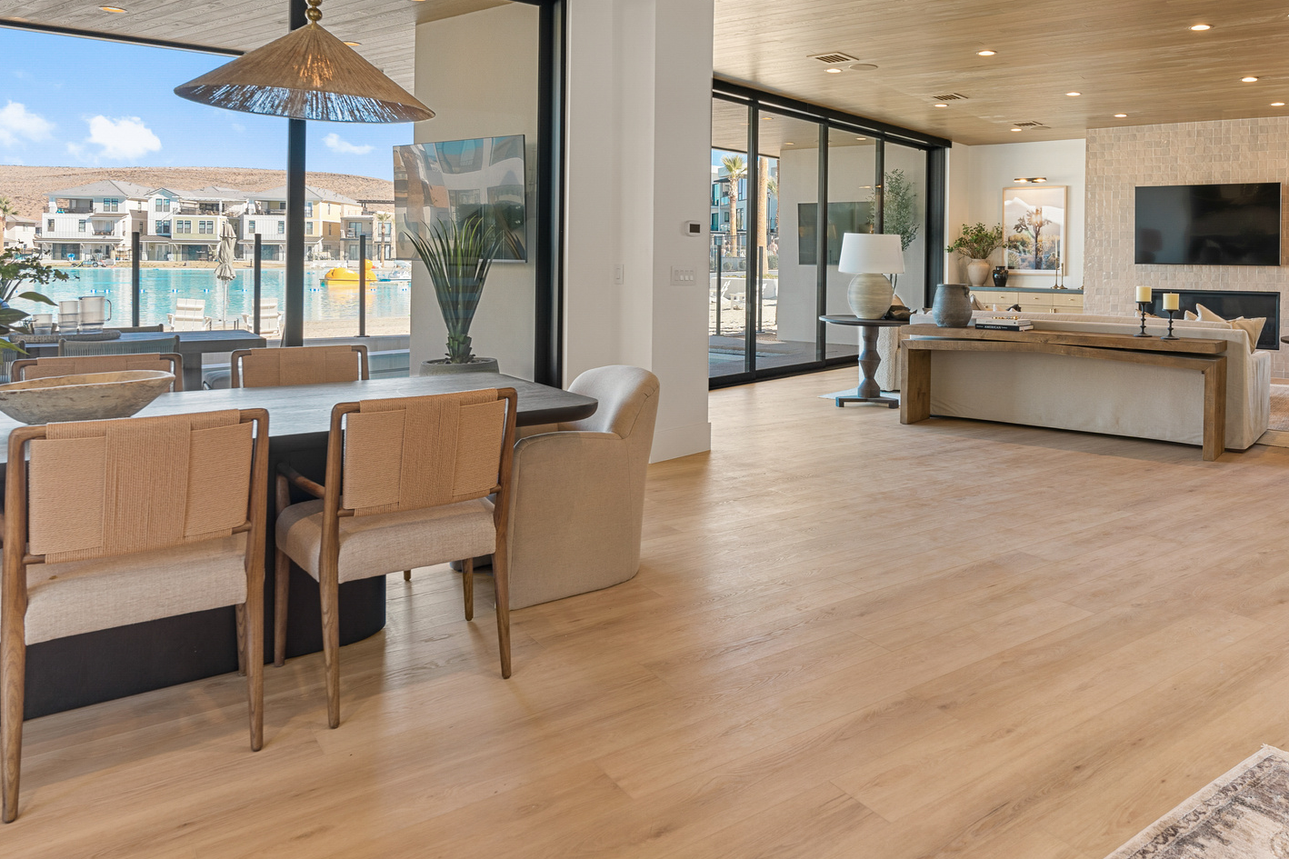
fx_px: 931
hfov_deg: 67.2
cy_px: 267
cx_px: 874
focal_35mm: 26
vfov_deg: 48.5
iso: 200
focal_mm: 18
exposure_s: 1/5
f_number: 8
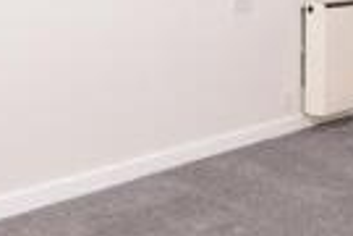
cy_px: -69
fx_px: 716
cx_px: 112
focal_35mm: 73
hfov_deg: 27.5
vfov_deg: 17.5
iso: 400
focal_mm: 10
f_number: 9
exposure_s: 1/200
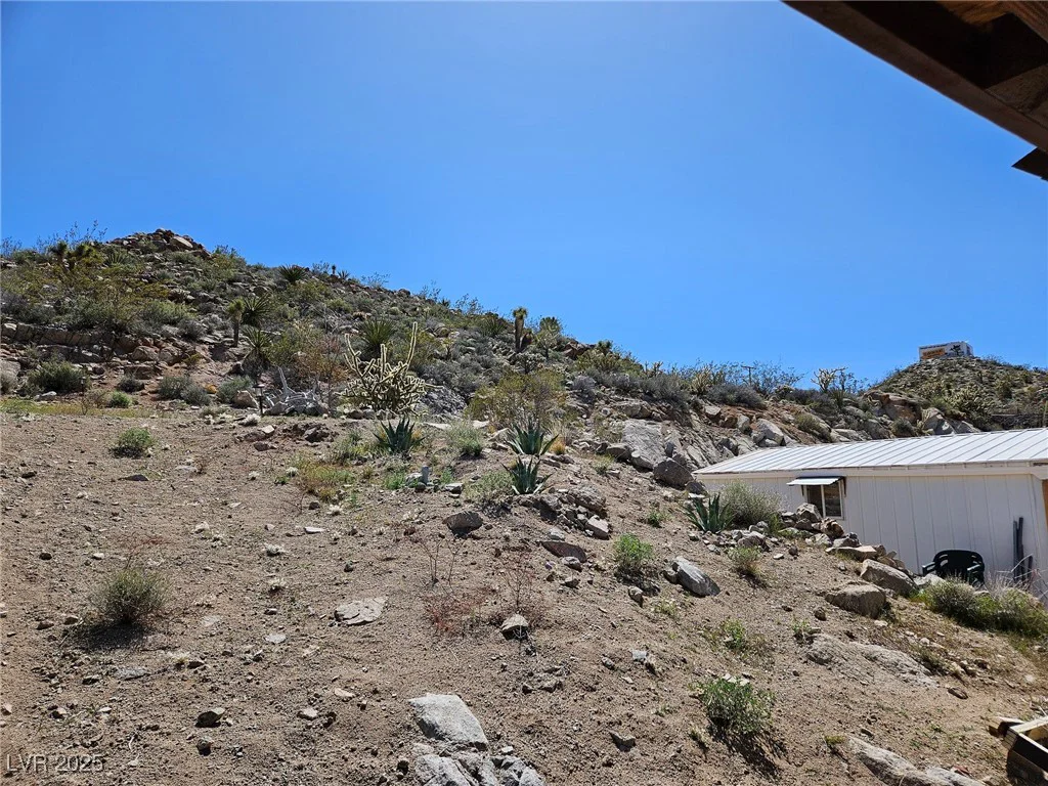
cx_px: 524
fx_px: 696
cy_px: 393
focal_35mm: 23
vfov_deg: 58.9
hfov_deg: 73.9
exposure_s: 1/2664
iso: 25
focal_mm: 5.4
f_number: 1.8
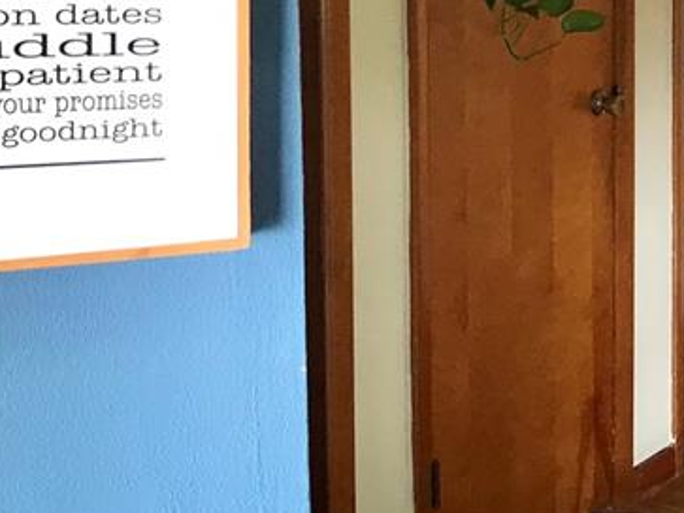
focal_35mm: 79
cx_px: 682
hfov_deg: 23.7
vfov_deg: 18.2
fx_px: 1560
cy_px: -6
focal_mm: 3.99
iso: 25
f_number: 1.8
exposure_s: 1/30
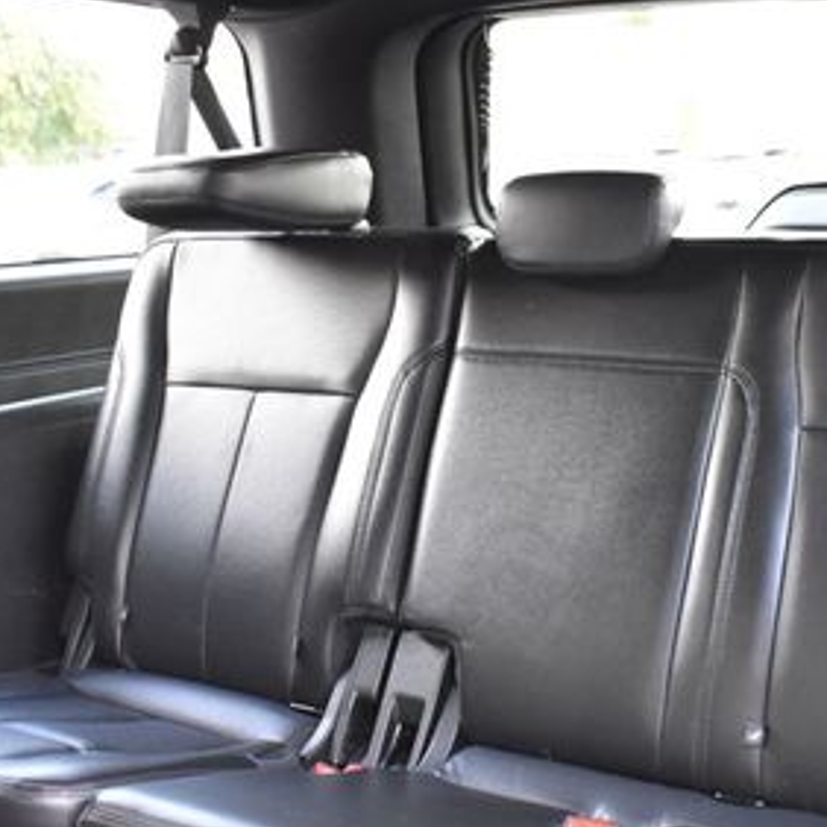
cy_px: 543
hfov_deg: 32.5
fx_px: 1406
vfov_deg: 32.5
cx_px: 548
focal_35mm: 52
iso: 3200
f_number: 3.5
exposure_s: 1/20
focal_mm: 18
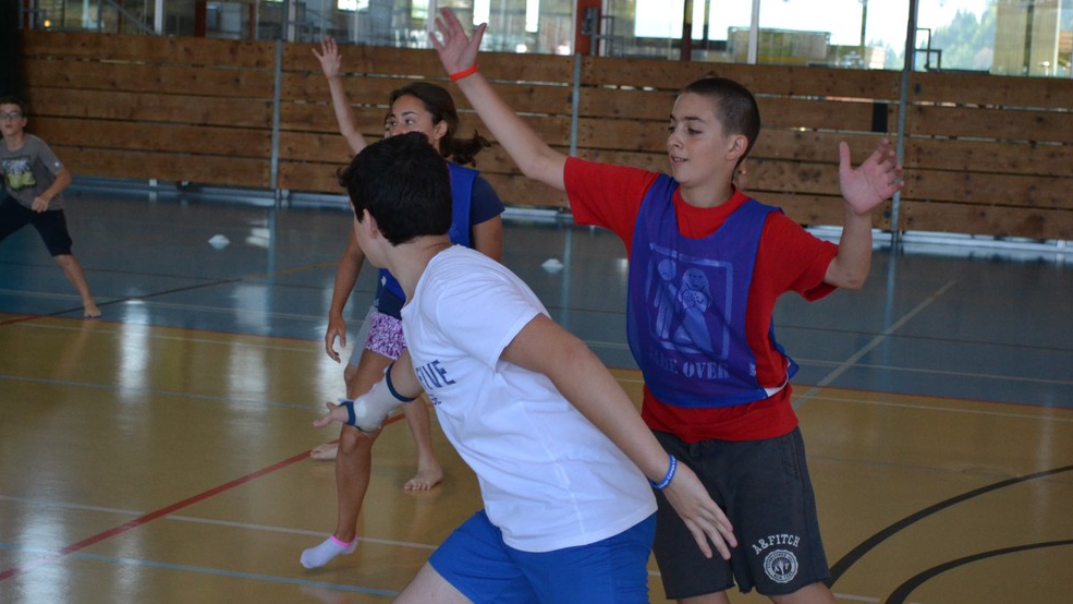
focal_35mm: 74
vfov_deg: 16.4
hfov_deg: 28.8
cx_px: 517
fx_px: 2092
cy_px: 285
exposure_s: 1/500
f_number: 5.3
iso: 1800
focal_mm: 45
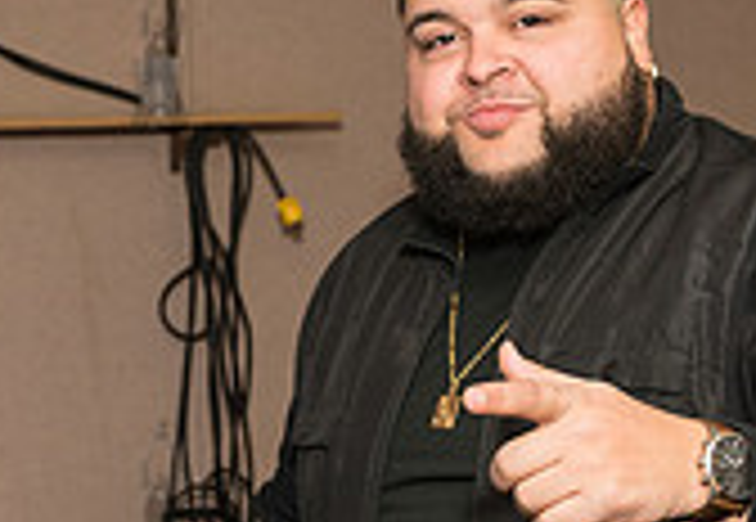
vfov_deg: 11.6
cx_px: 344
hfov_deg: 16.7
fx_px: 2569
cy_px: 408
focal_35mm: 121
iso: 1600
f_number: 4
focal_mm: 31
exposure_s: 1/320
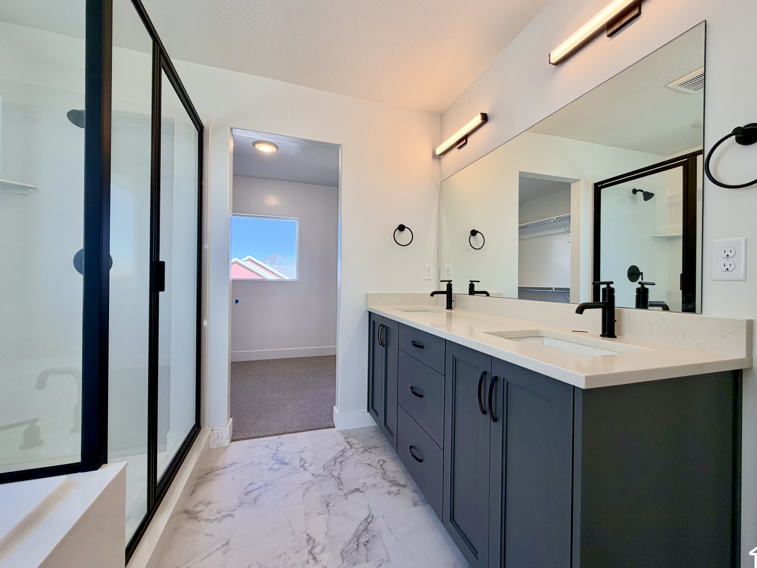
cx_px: 396
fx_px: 328
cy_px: 282
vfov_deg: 81.8
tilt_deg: -0.2
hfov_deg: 98.1
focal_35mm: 15
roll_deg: -0.7
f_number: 2.2
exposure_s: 1/120
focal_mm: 2.22
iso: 80
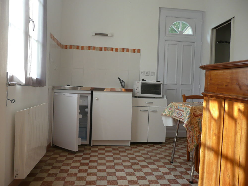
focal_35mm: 28
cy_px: 93
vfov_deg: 49.7
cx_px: 124
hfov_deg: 63.4
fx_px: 201
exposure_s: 1/50
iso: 100
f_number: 3.3
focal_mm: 4.6
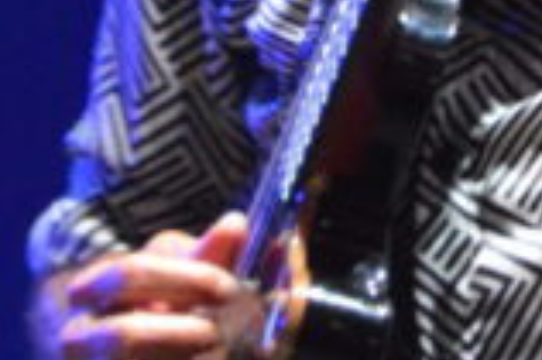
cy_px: -303
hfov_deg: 4.1
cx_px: 381
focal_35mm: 506
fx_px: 7610
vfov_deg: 2.7
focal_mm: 52
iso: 3200
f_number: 5.6
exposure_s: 1/125
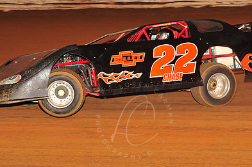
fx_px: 888
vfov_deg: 10.8
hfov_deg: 16.2
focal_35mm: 127
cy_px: 61
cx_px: 134
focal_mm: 86
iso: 1000
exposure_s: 1/320
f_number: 7.1
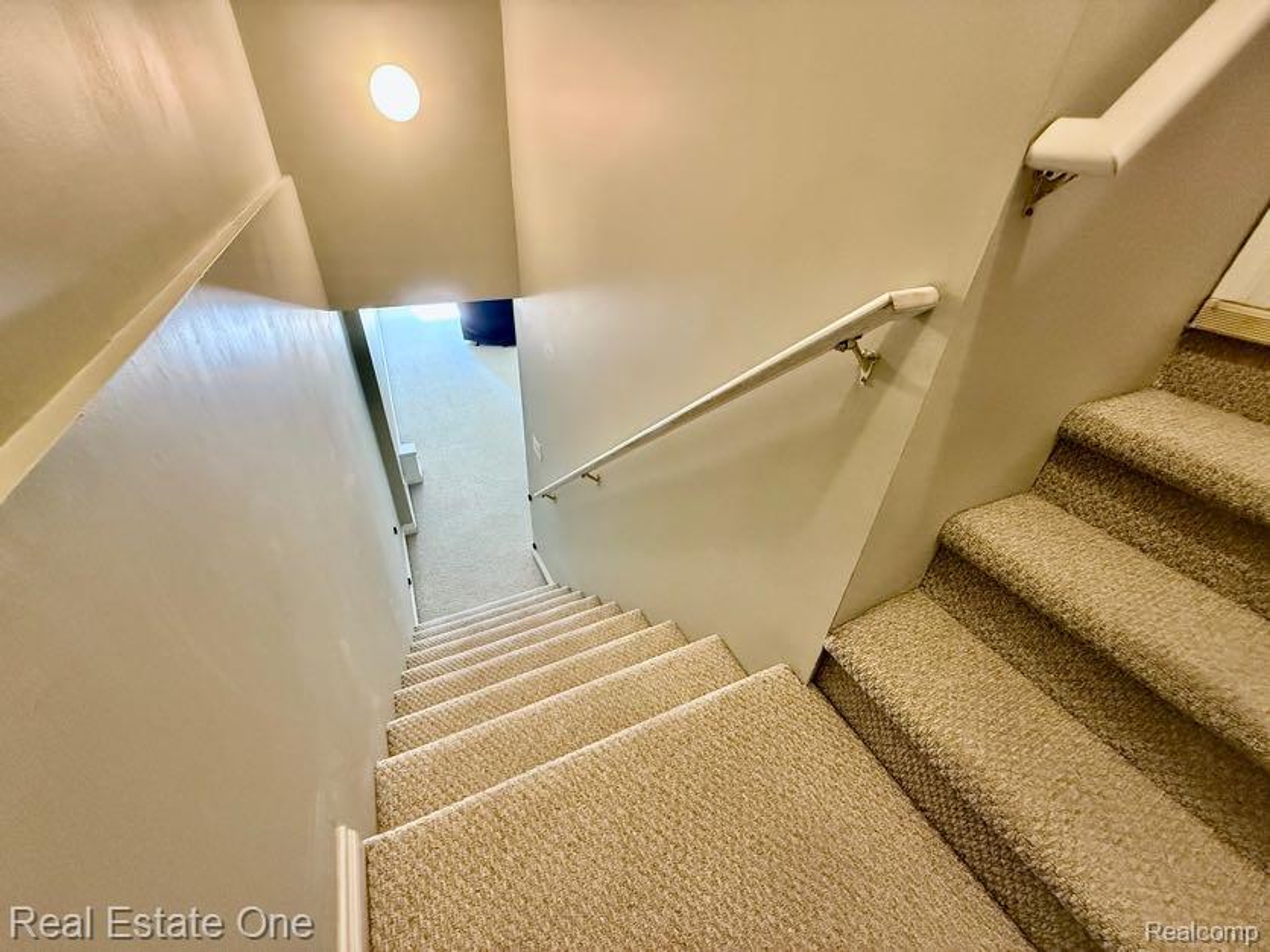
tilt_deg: -33.9
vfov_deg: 85.7
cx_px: 635
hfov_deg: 102.1
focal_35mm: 14
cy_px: 476
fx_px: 514
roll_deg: -3.2
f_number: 2.2
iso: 640
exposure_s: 1/60
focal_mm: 2.22
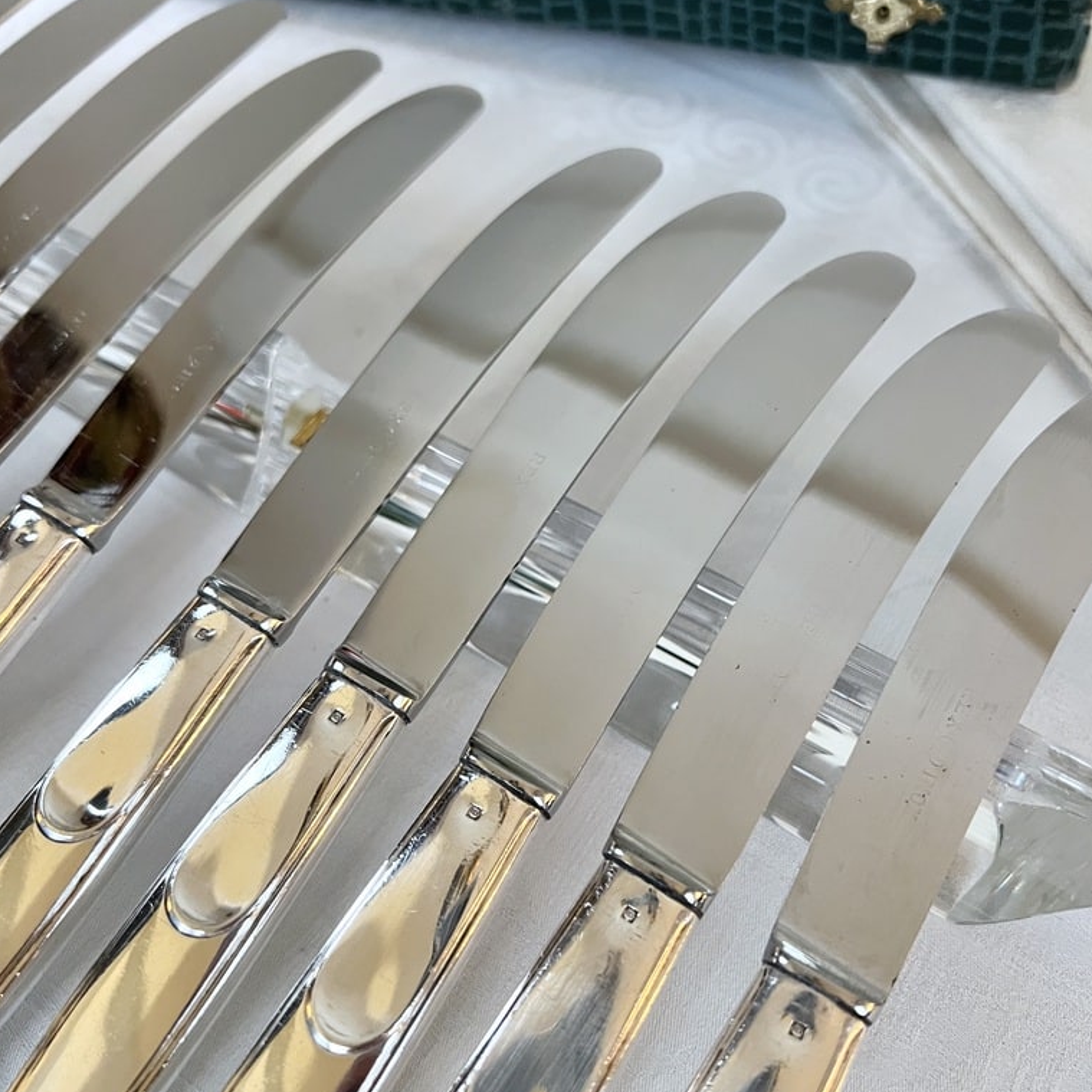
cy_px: 538
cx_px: 550
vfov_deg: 52.5
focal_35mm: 31
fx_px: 1106
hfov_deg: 52.5
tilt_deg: -56.0
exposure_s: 1/50
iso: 320
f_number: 1.5
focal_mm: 5.7
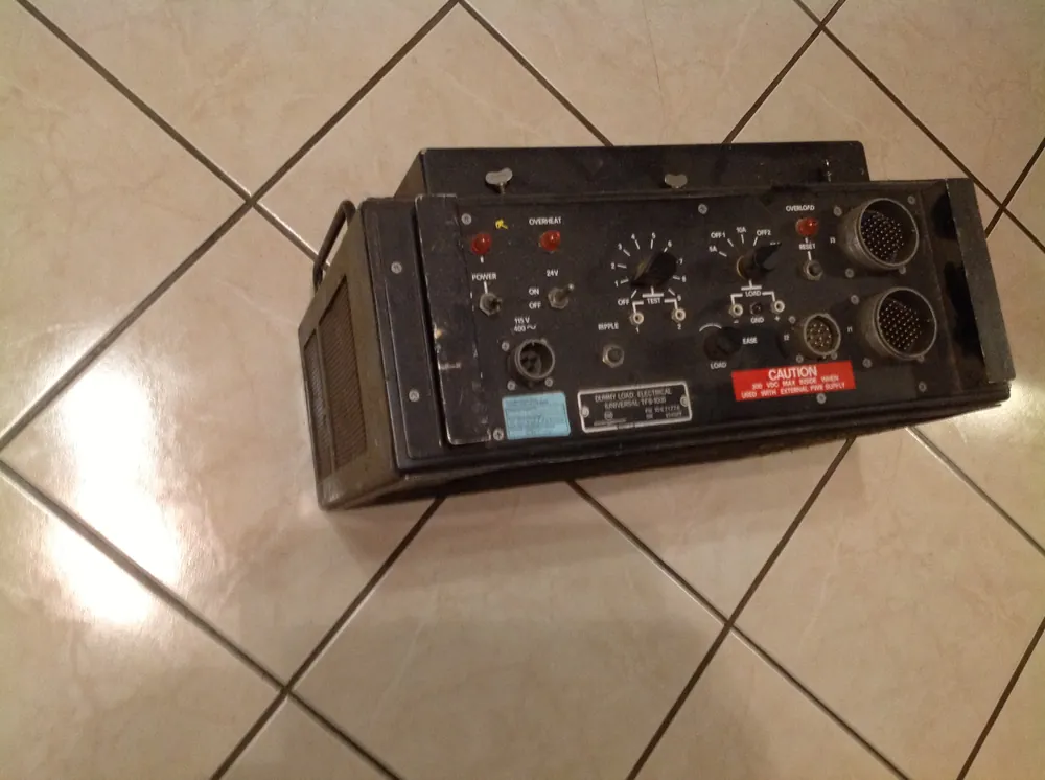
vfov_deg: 40.6
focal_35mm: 35
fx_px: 1055
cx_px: 522
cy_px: 390
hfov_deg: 52.7
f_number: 2.4
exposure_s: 1/15
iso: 320
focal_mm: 4.28
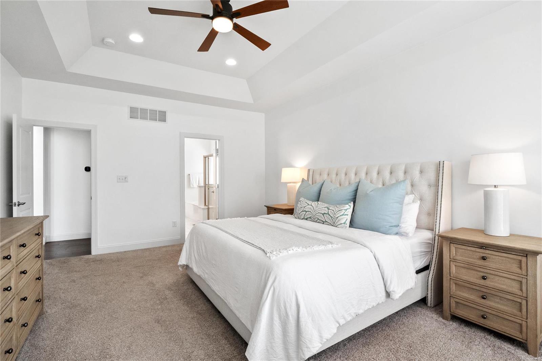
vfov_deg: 73.7
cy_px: 180
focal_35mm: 16
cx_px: 271
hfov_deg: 96.7
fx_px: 241
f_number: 8
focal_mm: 8
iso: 400
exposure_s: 1/30
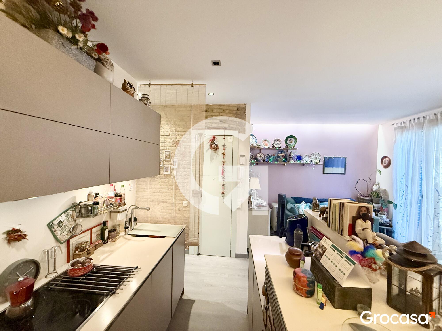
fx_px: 179
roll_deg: -1.7
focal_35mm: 14
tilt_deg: -0.8
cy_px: 166
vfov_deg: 85.7
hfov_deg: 102.1
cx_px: 221
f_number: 2.2
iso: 640
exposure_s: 1/100
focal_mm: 2.22
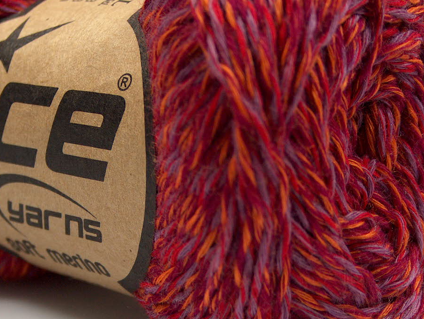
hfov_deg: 19.0
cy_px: 148
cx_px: 154
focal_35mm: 103
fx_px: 1263
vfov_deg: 14.4
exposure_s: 1/4.61
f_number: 2.9
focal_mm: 14.73
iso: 100
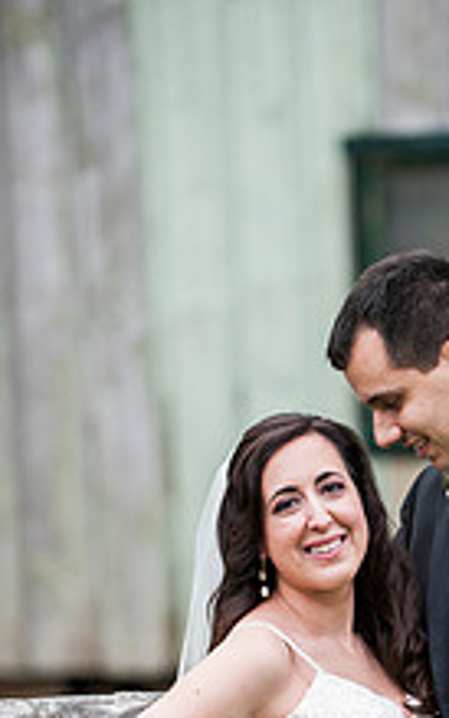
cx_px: 464
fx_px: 5322
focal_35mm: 272
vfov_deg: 7.7
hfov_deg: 4.8
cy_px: 610
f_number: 2.8
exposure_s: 1/5000
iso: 800
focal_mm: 130
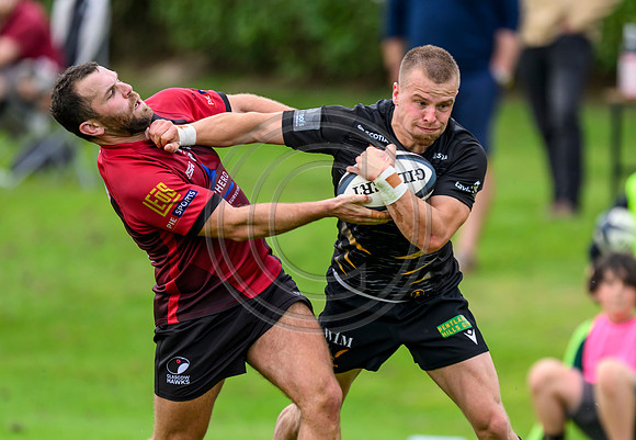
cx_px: 363
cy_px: 248
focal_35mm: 874
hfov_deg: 2.3
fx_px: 15626
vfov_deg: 1.6
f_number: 4
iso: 500
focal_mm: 560
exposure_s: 1/1250
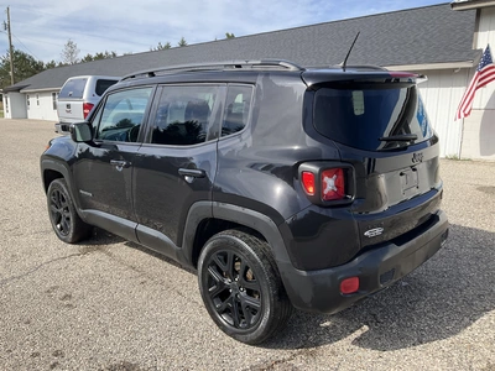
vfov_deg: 48.2
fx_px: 415
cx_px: 248
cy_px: 186
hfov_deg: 61.7
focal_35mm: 29
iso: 25
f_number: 1.8
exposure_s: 1/842
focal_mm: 3
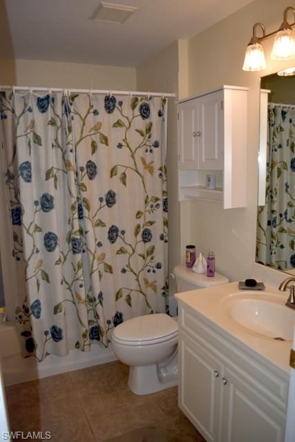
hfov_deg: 48.0
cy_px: 221
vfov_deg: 67.4
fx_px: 332
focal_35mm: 27
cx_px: 148
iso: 100
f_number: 3.5
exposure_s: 1/80
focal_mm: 18
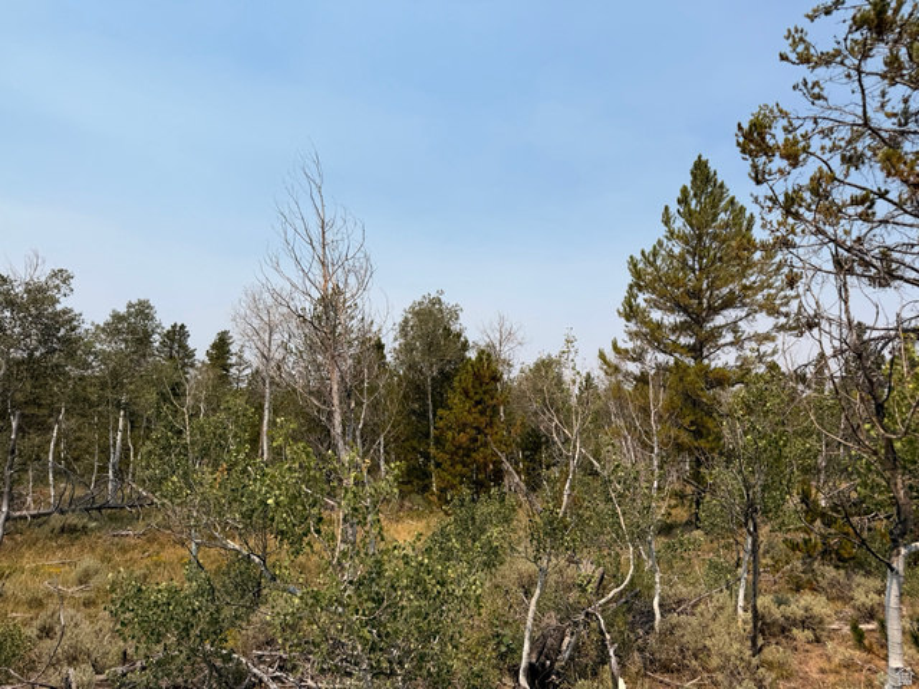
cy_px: 344
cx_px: 460
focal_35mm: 24
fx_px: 637
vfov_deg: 56.8
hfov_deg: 71.6
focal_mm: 6.76
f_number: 1.78
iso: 80
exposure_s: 1/5714
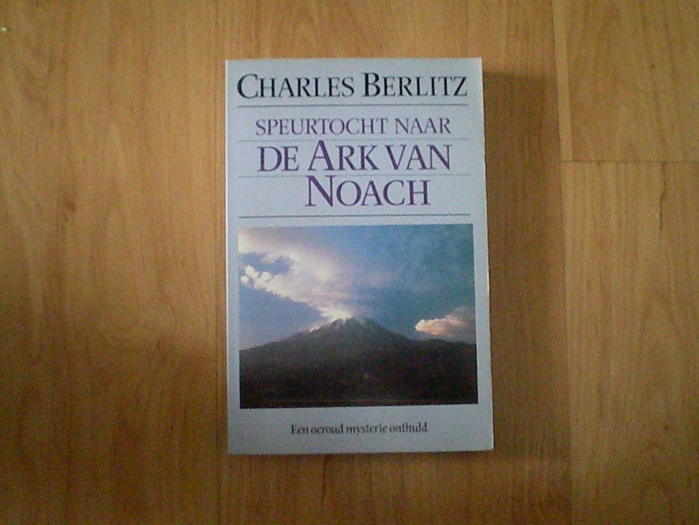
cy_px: 262
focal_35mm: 38
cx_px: 350
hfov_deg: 49.0
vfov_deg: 37.7
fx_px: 767
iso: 1800
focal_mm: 6.3
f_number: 3.1
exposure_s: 1/69.7
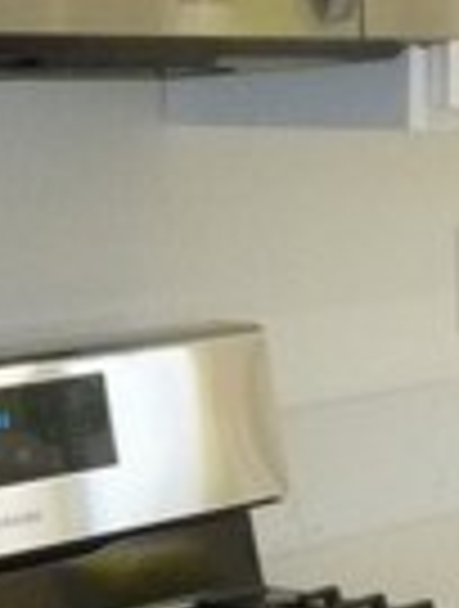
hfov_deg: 10.9
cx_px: 180
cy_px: 392
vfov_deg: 14.3
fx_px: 2411
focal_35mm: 137
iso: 400
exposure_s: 1/160
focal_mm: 5.2
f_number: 3.3
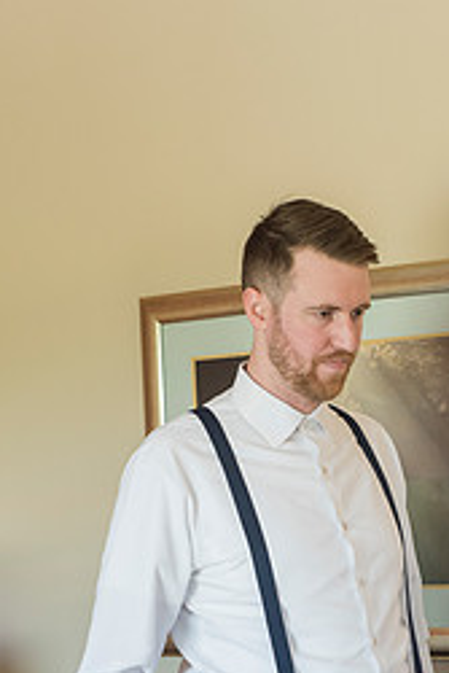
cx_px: 350
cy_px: 598
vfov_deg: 22.1
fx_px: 1681
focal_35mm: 90
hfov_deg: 15.1
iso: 2500
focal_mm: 50
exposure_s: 1/200
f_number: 4.5
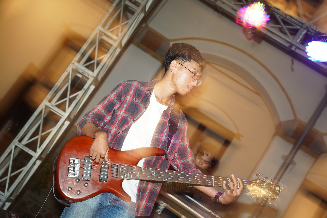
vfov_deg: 25.5
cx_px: 164
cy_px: 109
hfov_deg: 37.5
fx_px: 481
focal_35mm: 53
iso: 100
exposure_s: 1/1.6
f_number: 3.5
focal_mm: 53
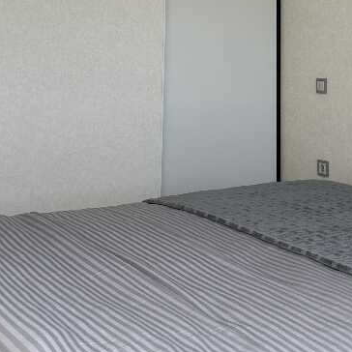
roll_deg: -0.4
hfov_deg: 27.0
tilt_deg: +6.8
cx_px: 250
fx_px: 725
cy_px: -18
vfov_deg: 25.6
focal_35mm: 63
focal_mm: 6.86
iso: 80
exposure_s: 1/323
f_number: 1.78
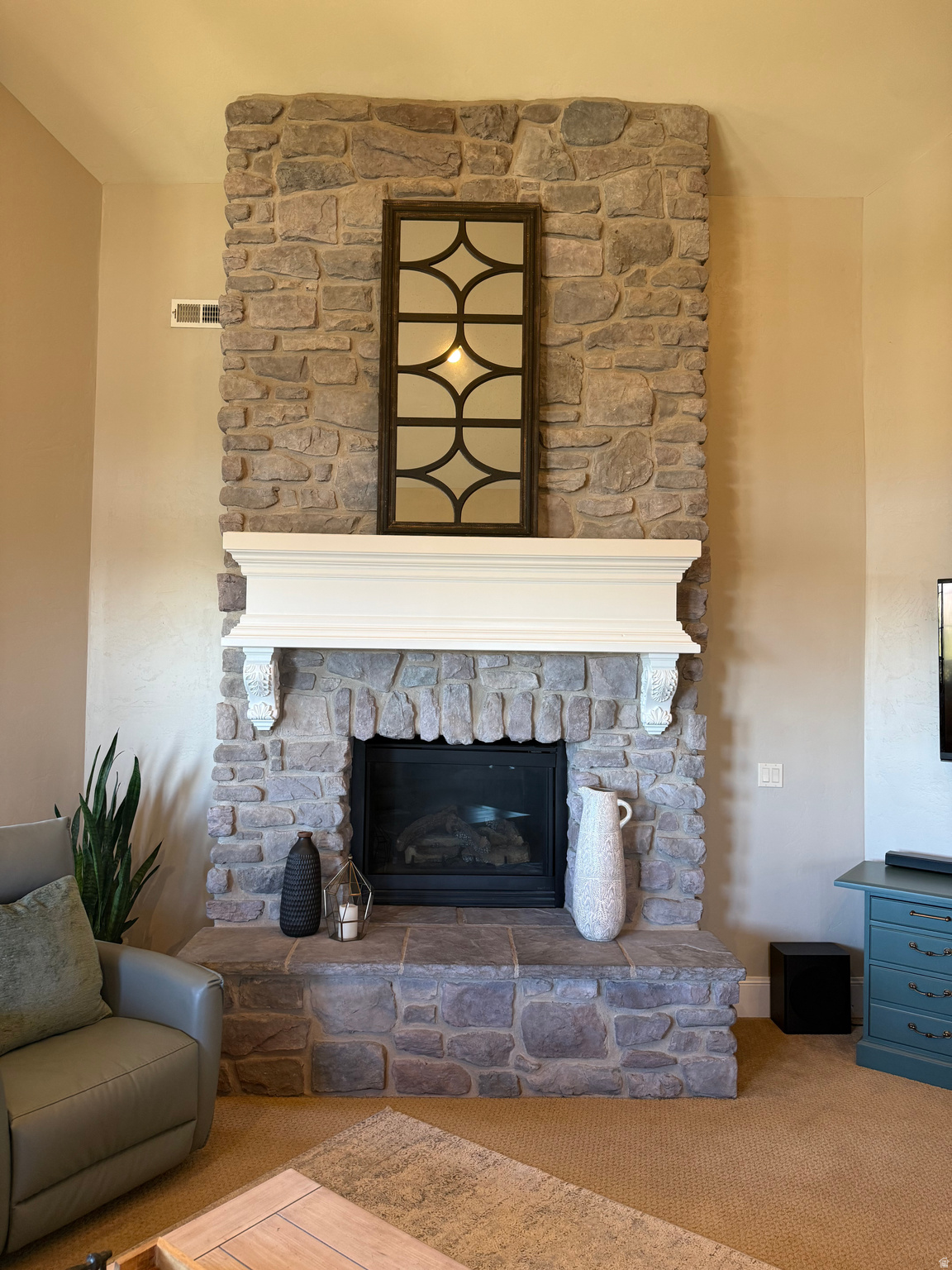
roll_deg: -1.6
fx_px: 880
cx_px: 476
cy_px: 635
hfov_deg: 56.8
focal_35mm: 24
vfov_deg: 71.6
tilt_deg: +1.6
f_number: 1.78
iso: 160
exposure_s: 1/60
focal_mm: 6.76
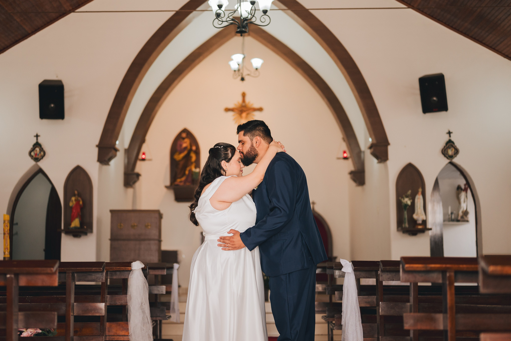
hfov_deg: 36.1
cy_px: 169
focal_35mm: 55
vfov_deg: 24.5
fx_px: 785
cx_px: 241
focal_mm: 50
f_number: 1.8
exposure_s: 1/400
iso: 800
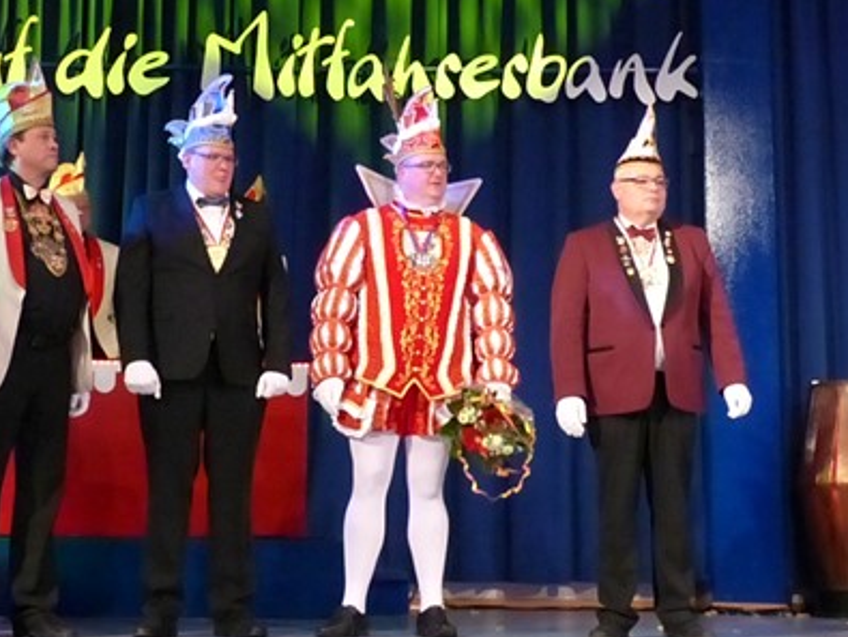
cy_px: 271
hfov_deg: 26.6
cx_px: 365
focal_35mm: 73
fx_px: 1790
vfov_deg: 20.2
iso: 1600
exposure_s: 1/125
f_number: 4
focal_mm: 8.4
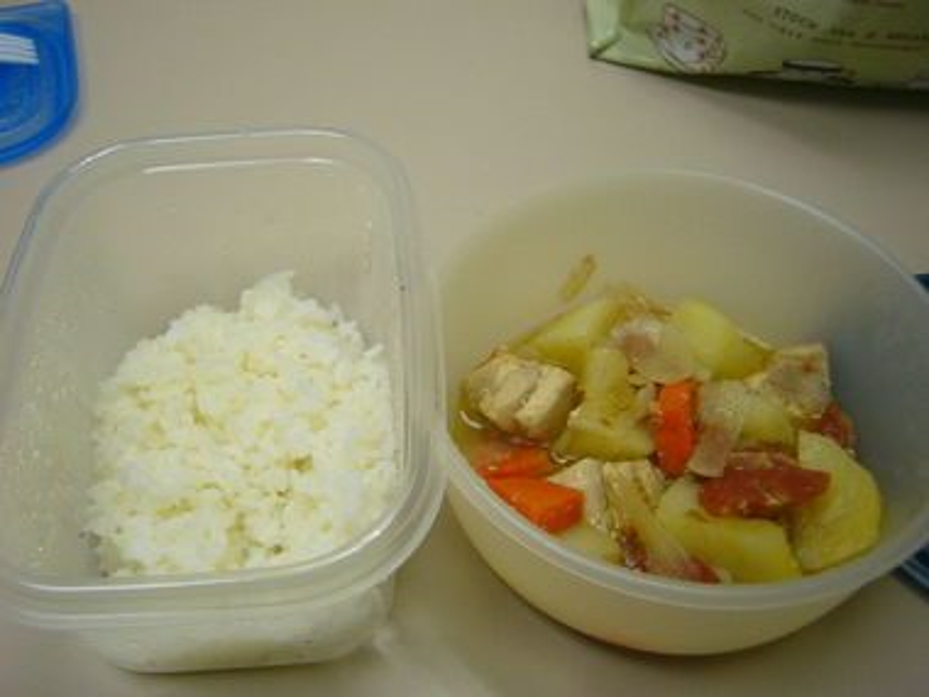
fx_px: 939
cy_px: 348
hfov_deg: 52.6
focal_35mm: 35
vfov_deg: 40.7
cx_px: 464
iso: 100
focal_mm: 5.8
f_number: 2.8
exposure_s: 1/20
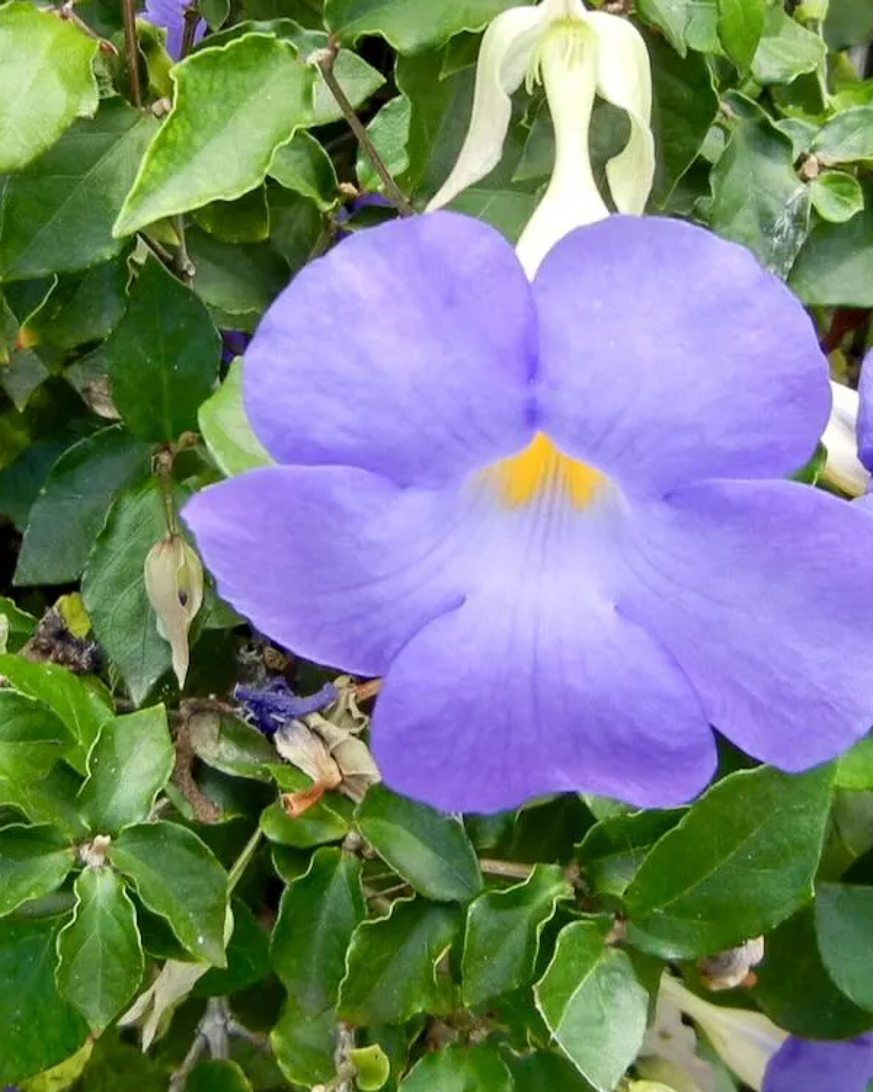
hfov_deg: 36.8
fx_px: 1292
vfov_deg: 45.8
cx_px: 608
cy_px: 536
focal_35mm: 40
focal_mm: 5.4
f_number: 3.5
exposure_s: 1/161
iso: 160
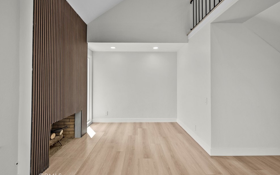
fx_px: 130
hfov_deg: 94.4
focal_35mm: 17
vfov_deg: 68.0
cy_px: 83
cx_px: 141
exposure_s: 1/25
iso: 250
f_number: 9
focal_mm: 16
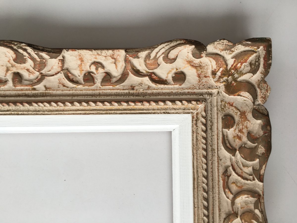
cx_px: 148
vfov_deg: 48.2
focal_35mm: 29
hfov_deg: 61.7
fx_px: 249
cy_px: 112
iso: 25
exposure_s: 1/50
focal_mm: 4.15
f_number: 2.2
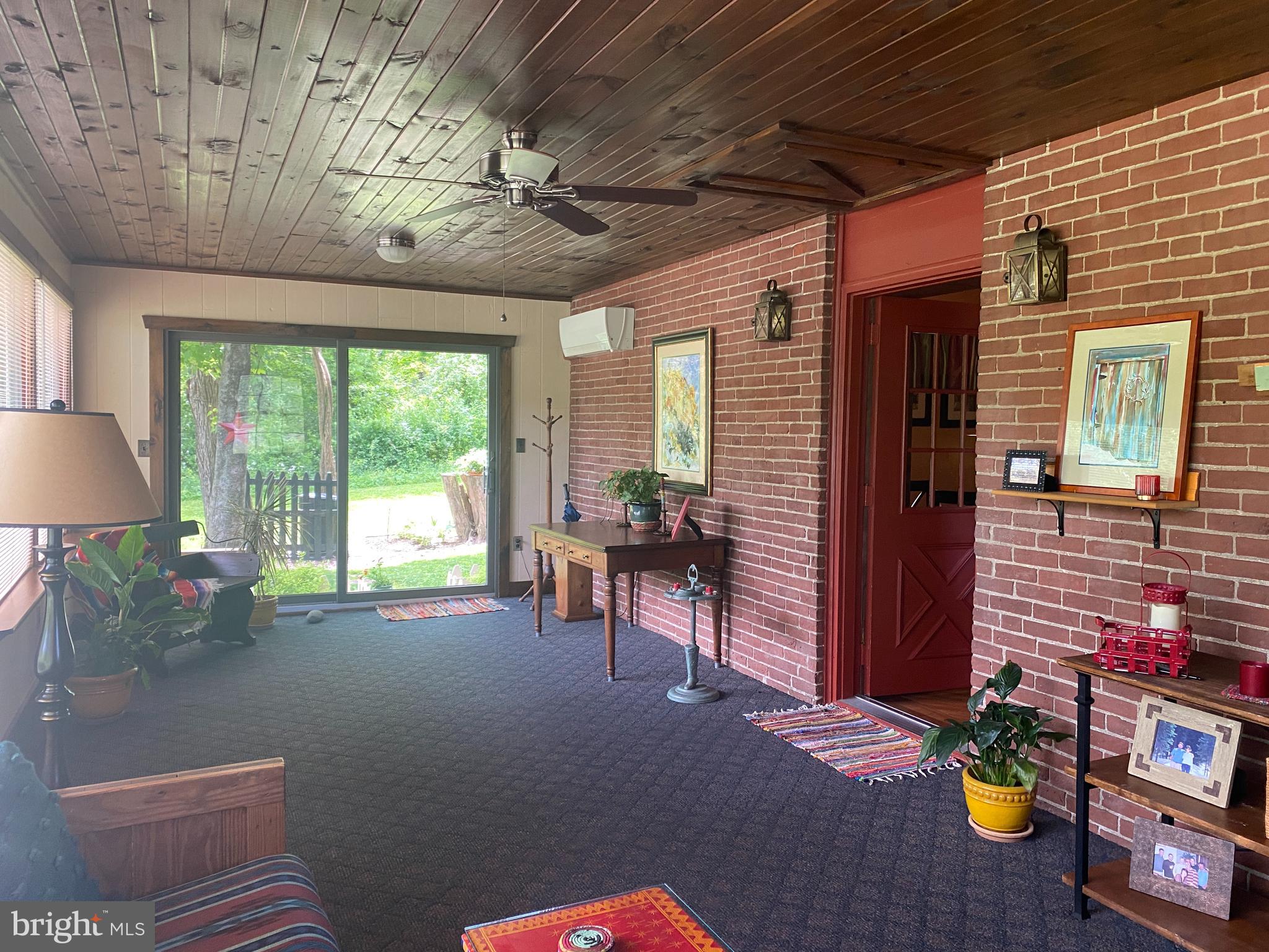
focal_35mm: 26
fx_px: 953
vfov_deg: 53.1
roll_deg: -0.6
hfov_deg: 67.3
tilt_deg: -4.1
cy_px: 476
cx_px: 634
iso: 125
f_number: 1.8
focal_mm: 4.25
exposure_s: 1/72
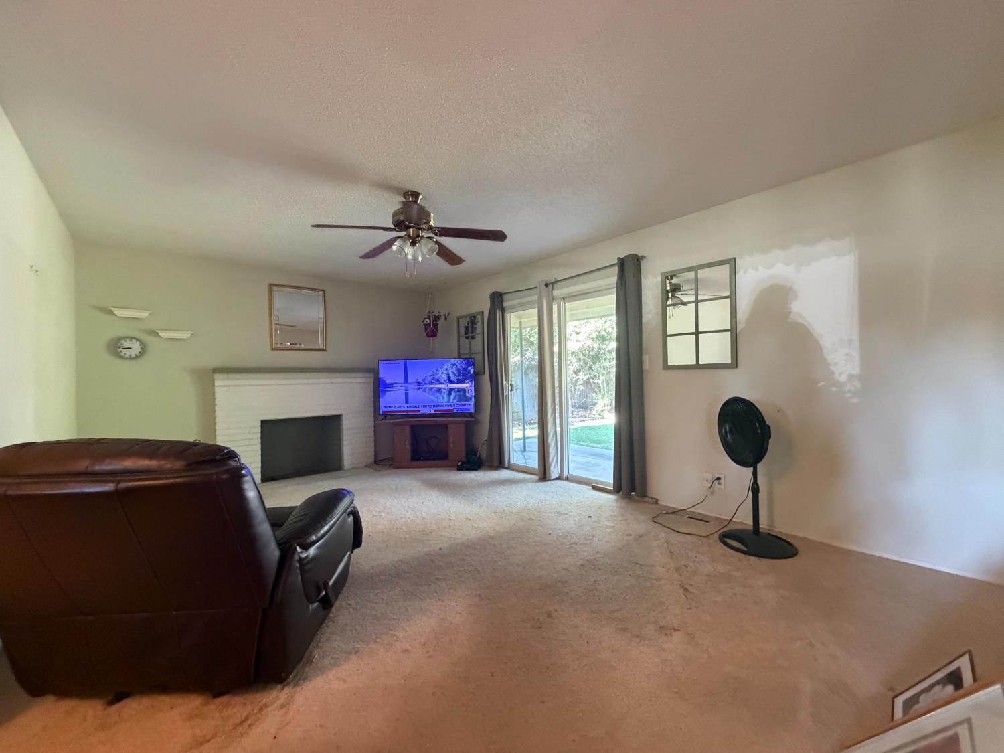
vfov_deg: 85.7
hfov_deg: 102.1
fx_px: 406
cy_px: 376
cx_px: 502
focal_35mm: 14
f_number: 2.2
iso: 640
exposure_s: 1/60
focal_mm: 2.22
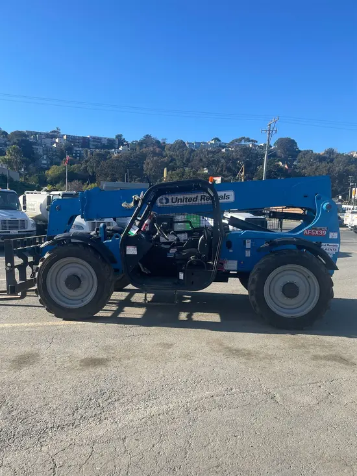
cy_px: 238
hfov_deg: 53.1
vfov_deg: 67.3
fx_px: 357
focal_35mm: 26
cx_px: 178
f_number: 1.6
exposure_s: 1/1825
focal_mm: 4.2
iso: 32
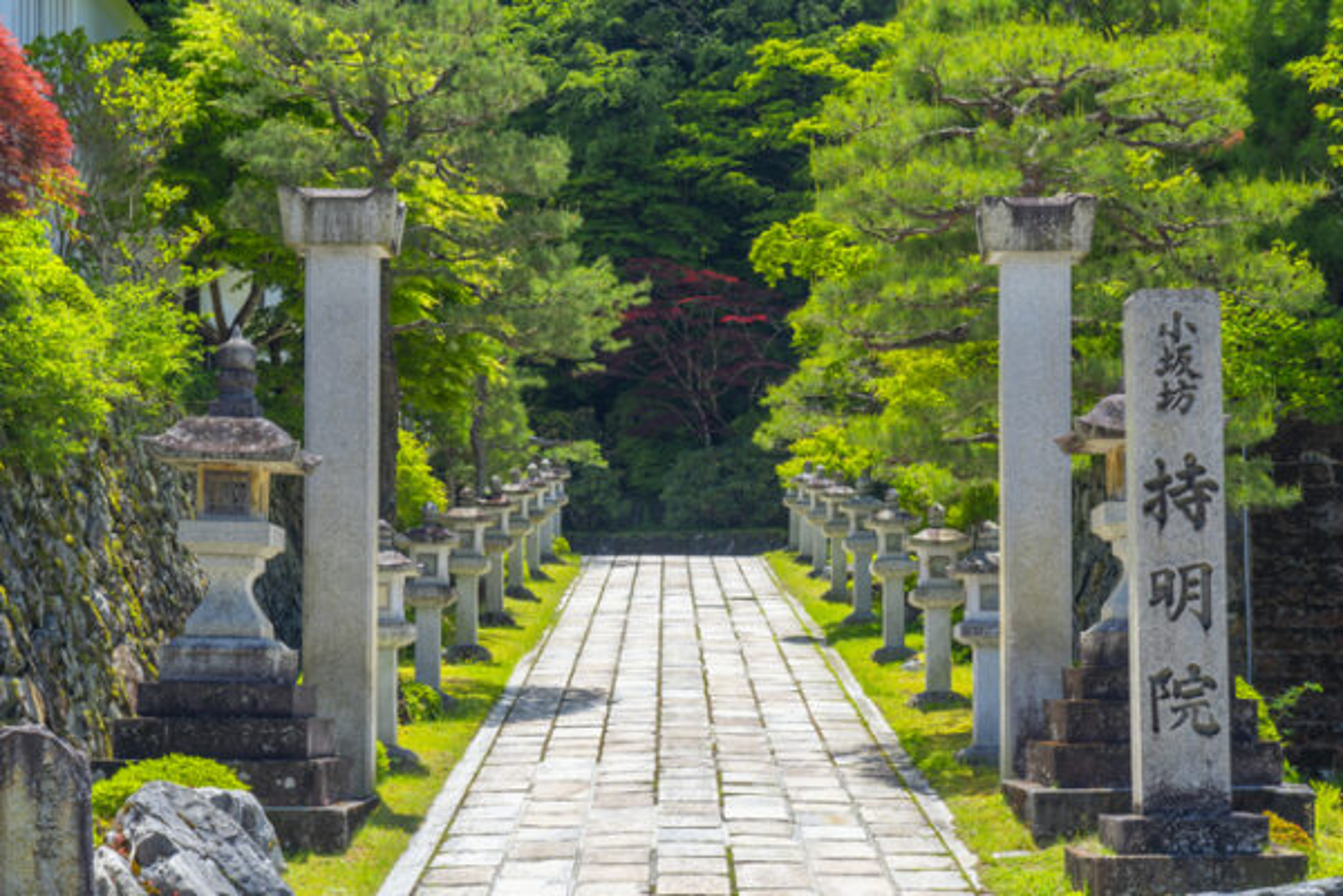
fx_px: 2425
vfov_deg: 20.9
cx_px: 672
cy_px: 448
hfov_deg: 31.0
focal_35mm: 65
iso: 320
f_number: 11
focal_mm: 65
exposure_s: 1/80
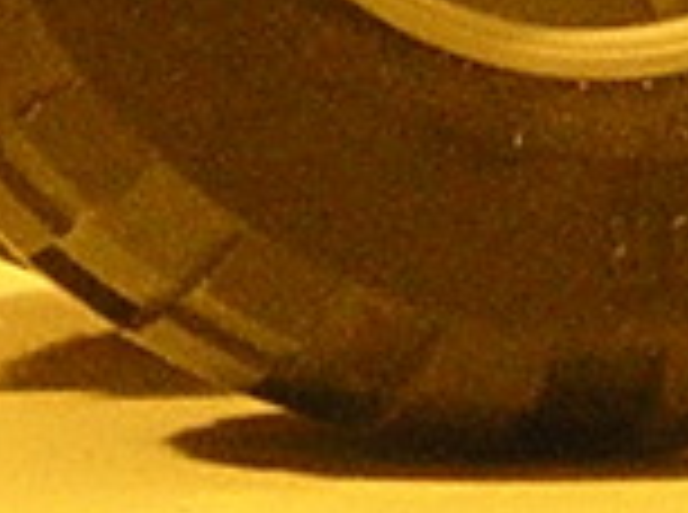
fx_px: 5611
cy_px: -432
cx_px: 162
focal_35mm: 283
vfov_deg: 5.2
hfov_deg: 7.0
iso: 400
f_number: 2.6
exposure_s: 1/2.9
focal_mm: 4.7
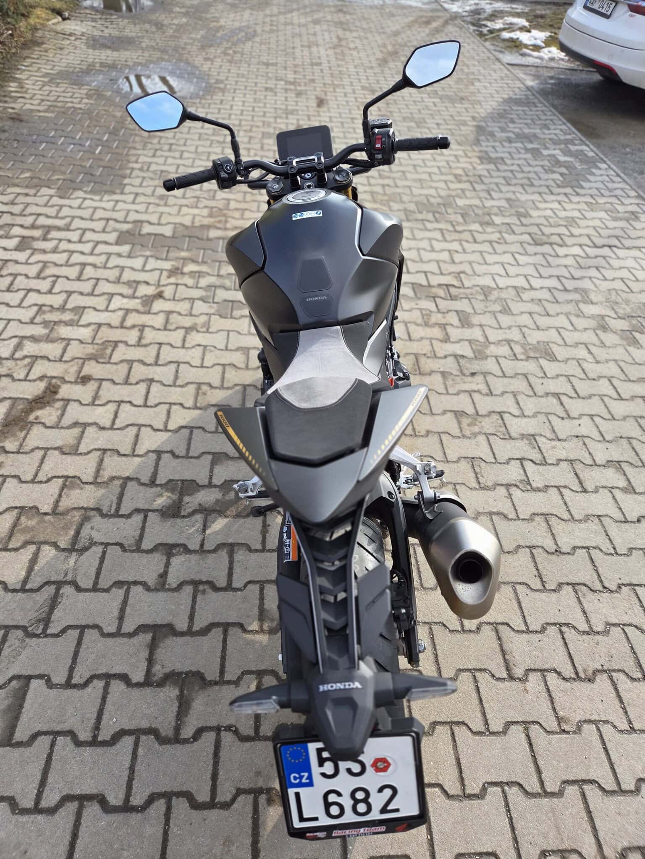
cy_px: 430
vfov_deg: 73.9
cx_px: 322
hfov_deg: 58.9
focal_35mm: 23
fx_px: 571
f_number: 1.8
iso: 80
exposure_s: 1/1623
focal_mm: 5.4
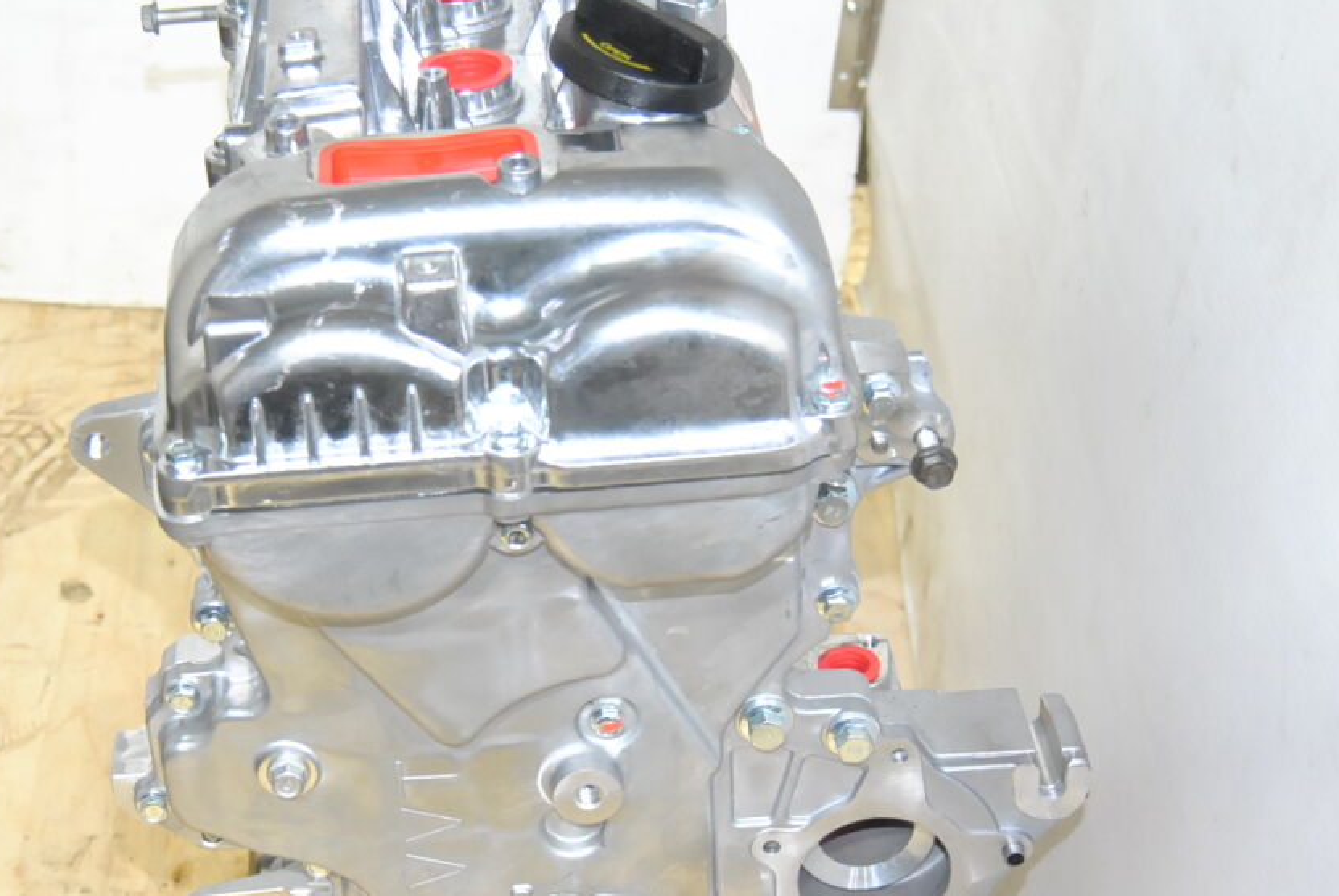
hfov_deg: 26.9
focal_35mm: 75
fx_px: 2793
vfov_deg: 18.2
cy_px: 522
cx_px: 496
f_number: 5
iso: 800
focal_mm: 26
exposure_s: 1/60
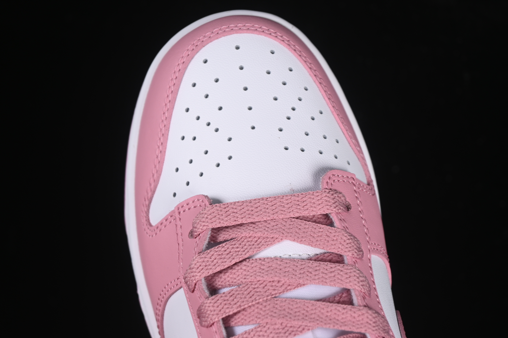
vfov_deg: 18.2
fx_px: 1058
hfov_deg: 27.0
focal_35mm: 75
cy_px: 169
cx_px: 254
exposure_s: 1/60
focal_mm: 50
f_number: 7.1
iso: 160
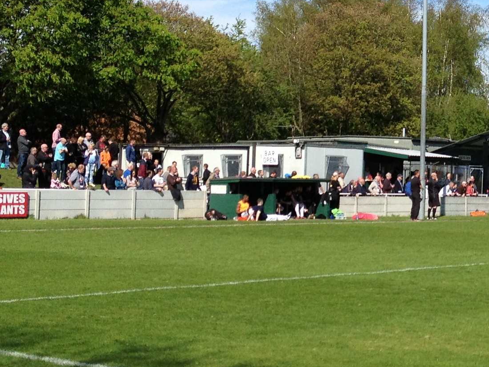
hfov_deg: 18.5
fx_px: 1469
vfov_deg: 14.2
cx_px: 456
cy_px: 76
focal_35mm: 104
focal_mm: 4.28
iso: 50
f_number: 2.4
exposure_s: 1/2045
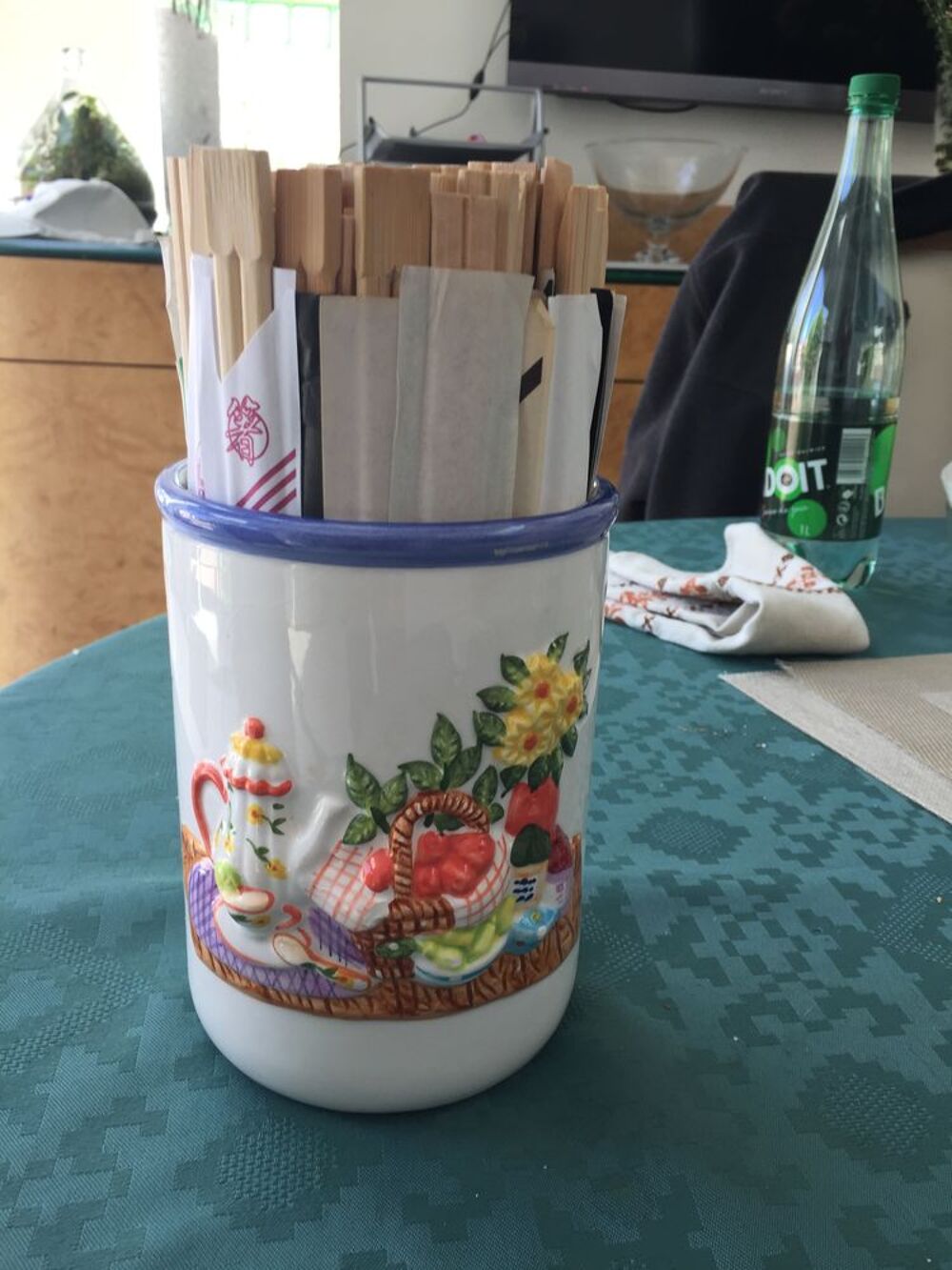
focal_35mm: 29
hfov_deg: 48.2
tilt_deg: -18.2
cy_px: 635
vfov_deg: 61.7
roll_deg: -1.0
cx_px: 476
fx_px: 1063
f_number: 2.2
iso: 32
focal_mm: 4.15
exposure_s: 1/50
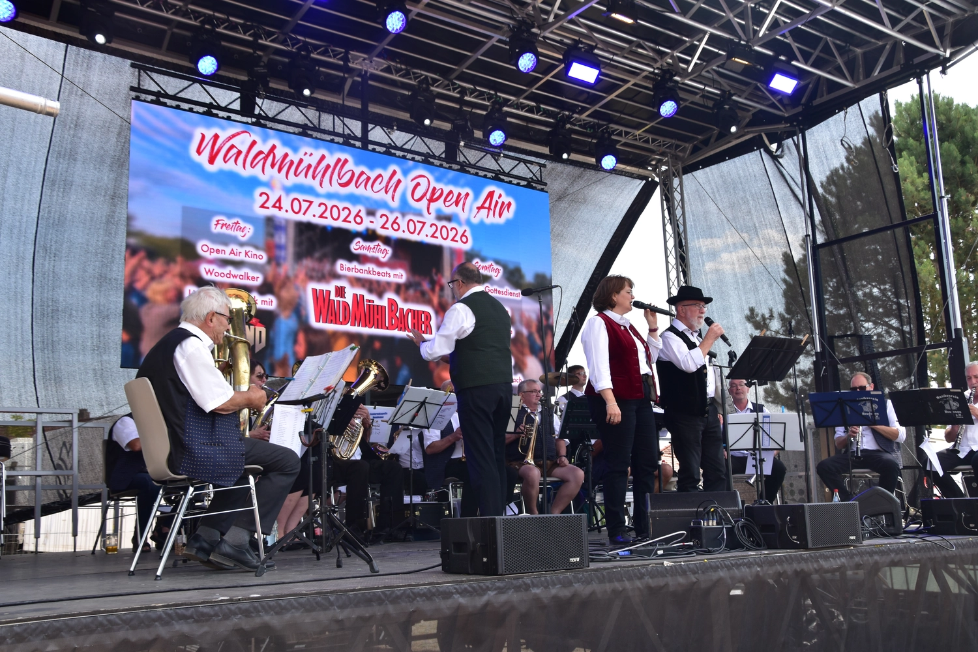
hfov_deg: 53.1
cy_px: 326
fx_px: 978
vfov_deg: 36.9
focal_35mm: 36
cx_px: 489
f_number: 7.1
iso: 200
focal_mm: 24
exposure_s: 1/200
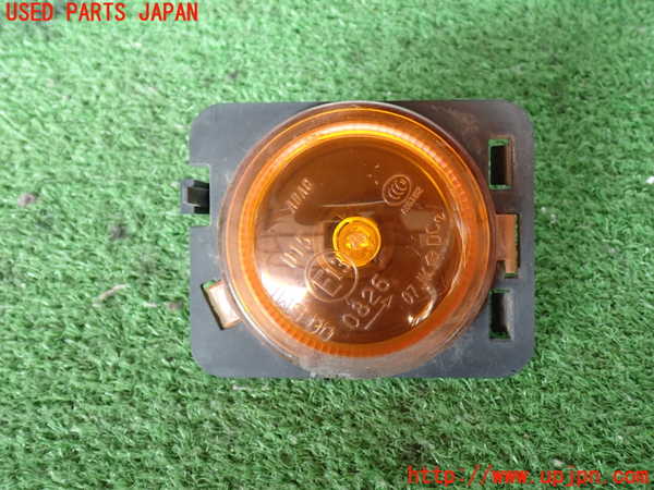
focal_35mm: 38
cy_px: 245
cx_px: 327
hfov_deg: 49.0
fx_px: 718
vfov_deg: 37.7
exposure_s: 1/50
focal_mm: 6.83
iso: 200
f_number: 2.7
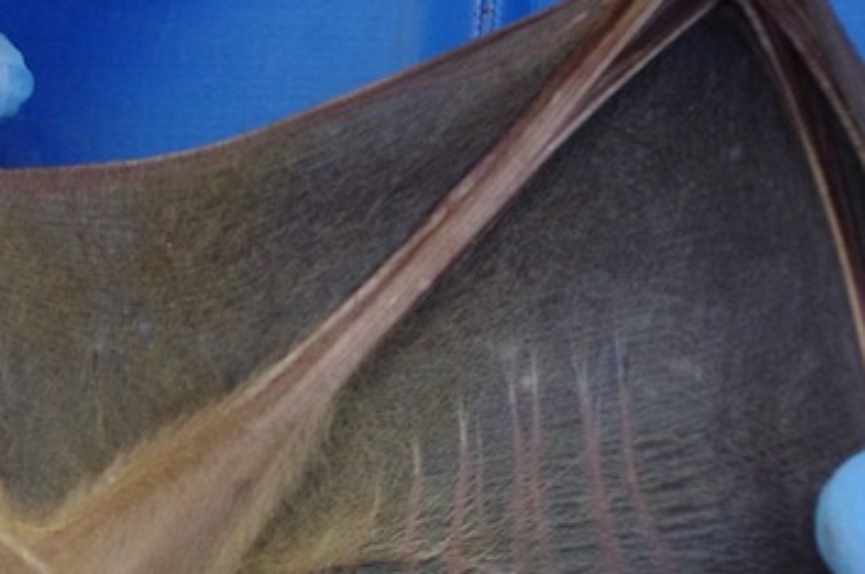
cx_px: -84
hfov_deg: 13.2
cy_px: 393
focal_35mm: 153
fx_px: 3671
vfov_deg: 8.9
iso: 1600
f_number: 7.1
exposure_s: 1/320
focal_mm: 40
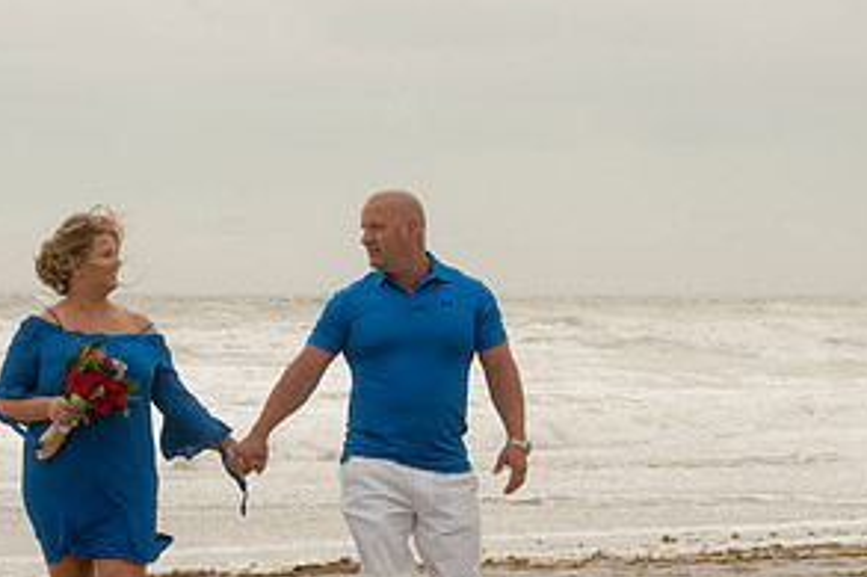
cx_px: 228
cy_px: 395
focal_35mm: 163
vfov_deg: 8.4
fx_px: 3923
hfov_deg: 12.6
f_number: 9
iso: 100
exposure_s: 1/250
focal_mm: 55
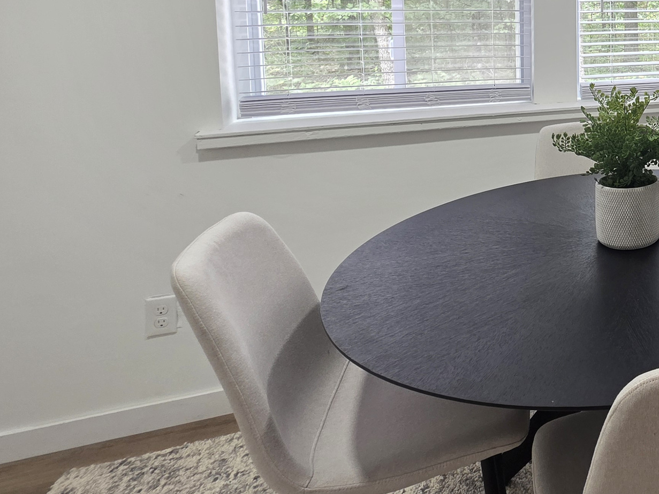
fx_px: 571
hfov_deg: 45.2
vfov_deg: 42.8
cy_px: 48
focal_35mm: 30
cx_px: 724
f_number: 1.9
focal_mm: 2.2
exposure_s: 1/60
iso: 160
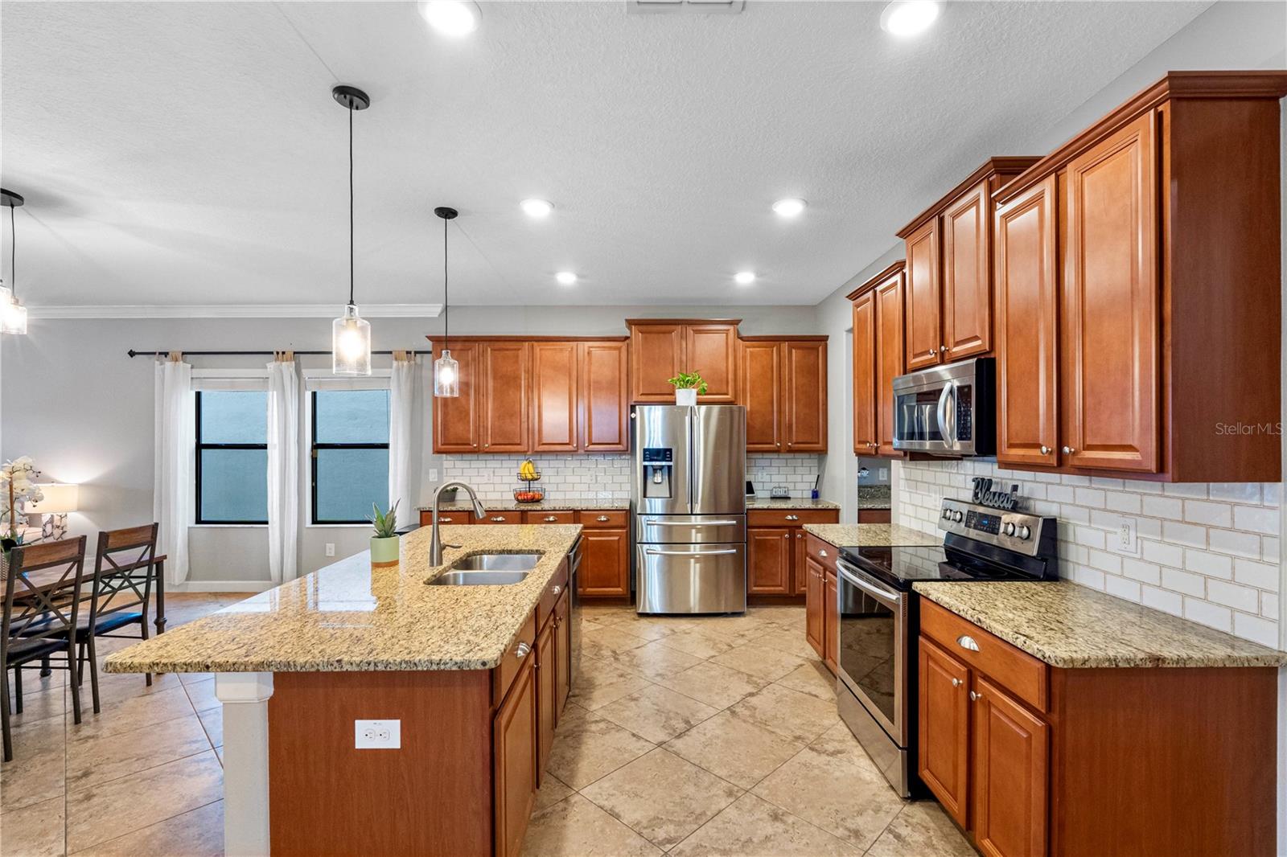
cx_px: 644
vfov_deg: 73.7
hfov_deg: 96.7
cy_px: 428
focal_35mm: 16
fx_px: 572
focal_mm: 16
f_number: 11
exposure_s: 1/60
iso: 1600
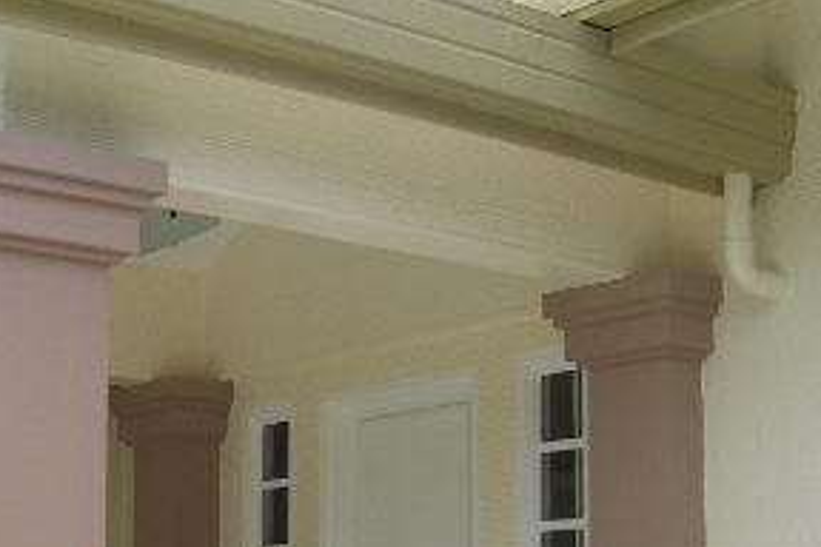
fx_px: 1779
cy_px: 590
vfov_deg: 17.0
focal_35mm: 78
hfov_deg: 25.6
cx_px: 194
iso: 80
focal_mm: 6
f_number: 4.8
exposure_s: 1/350
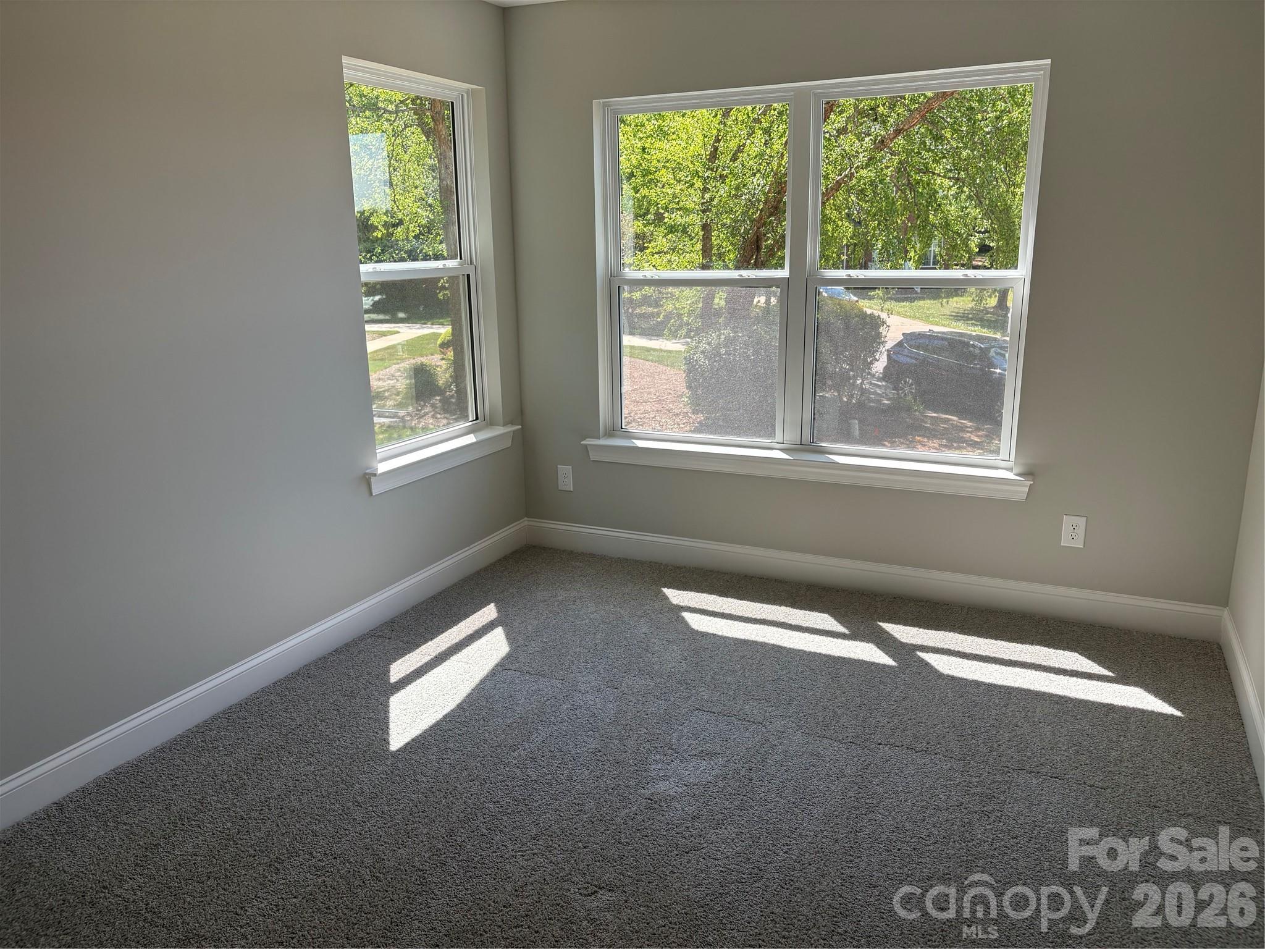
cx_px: 632
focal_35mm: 26
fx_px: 950
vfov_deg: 53.1
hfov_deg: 67.3
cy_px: 474
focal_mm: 5.96
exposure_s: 1/325
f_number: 1.6
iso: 50
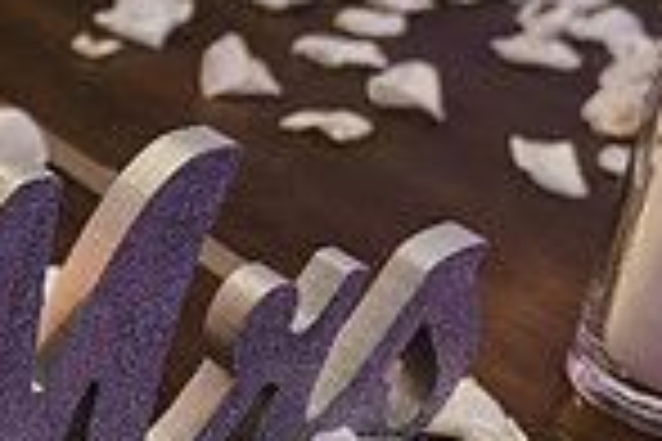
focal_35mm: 95
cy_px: 385
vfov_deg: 14.3
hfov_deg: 19.0
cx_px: -315
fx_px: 1747
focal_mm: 24
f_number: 2.8
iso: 800
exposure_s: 1/160
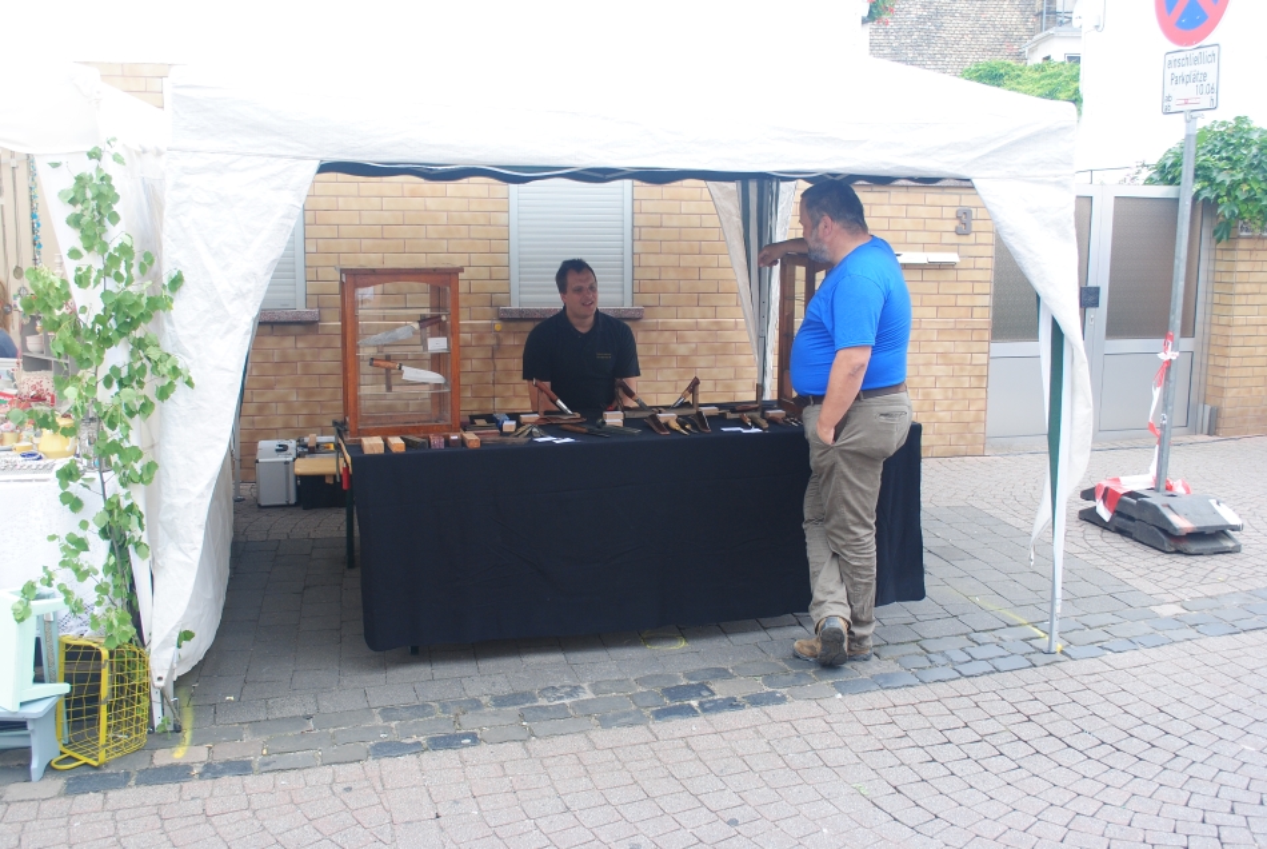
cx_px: 634
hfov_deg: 57.2
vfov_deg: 40.1
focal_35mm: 33
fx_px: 1163
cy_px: 424
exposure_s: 1/80
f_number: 8
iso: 200
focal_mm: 22
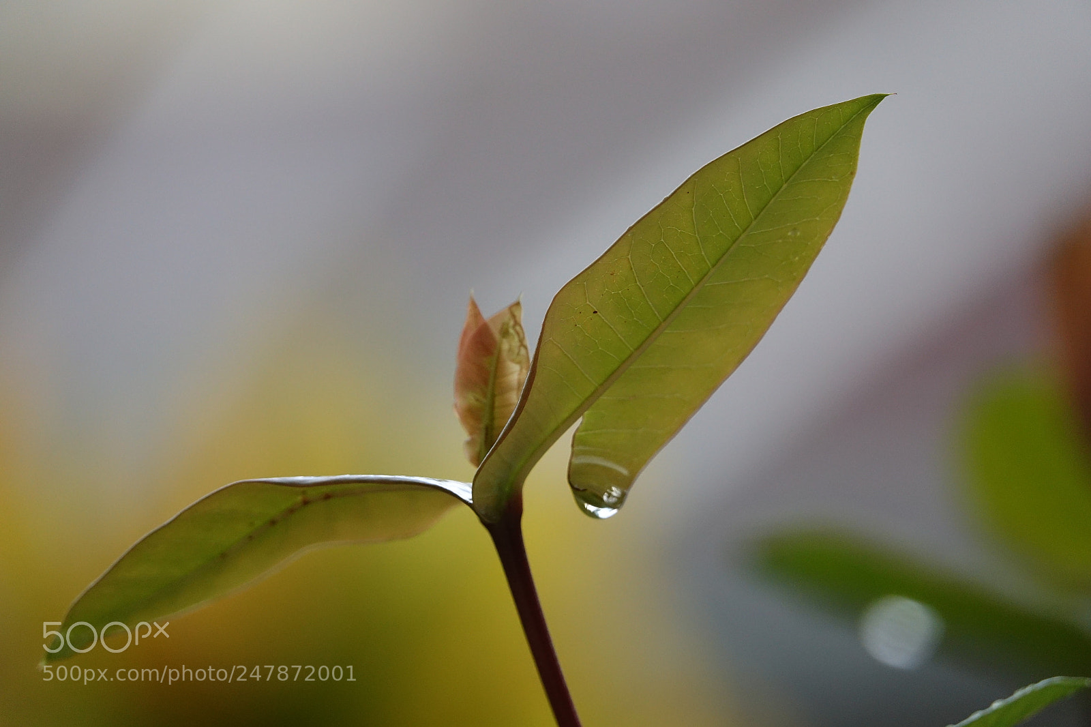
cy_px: 364
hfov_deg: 4.9
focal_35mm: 424
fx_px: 12846
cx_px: 546
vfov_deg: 3.2
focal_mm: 155.41
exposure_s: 1/640
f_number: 4
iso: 800
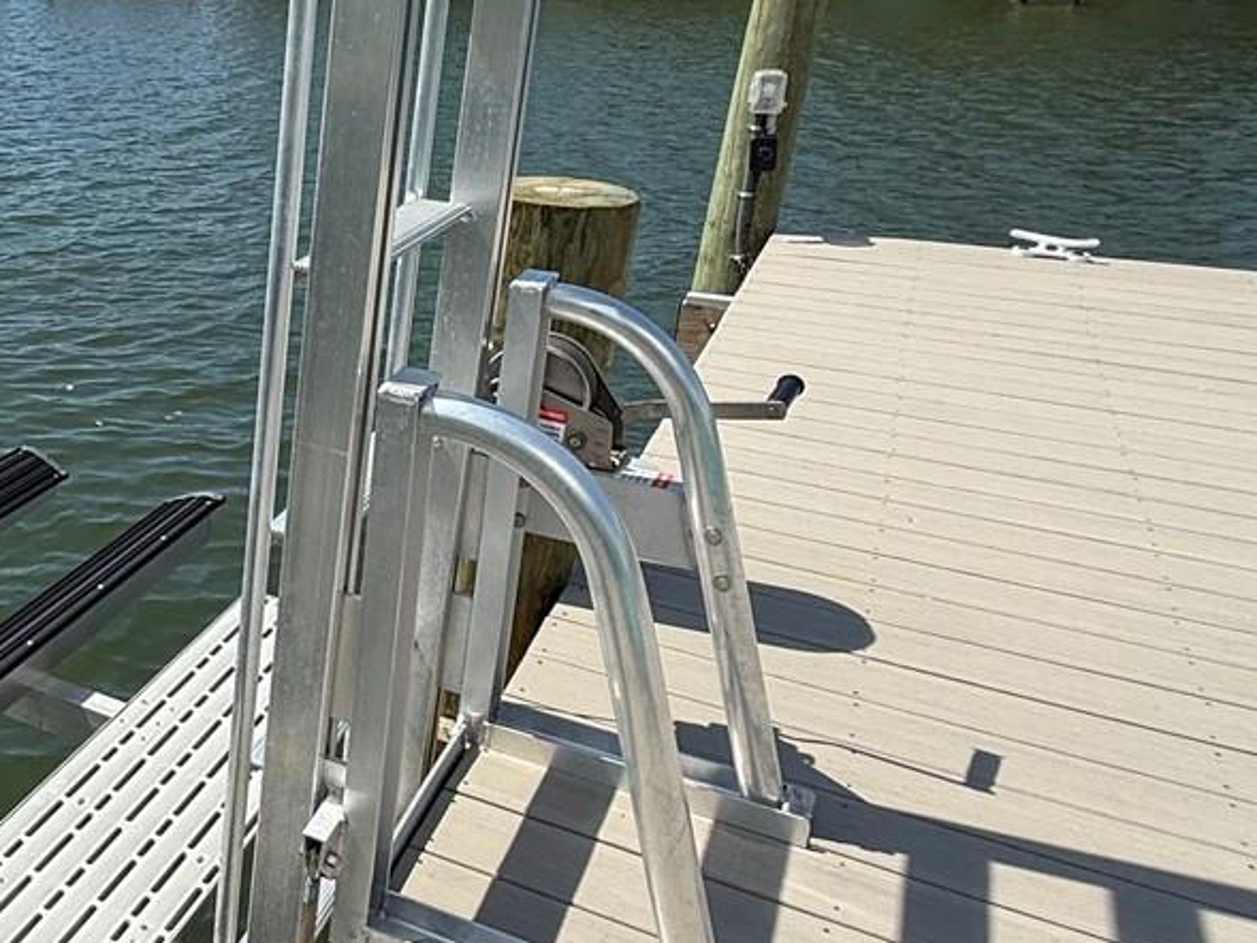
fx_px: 1380
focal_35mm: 38
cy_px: 375
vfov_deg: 37.6
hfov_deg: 40.9
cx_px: -75
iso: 50
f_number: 2.2
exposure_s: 1/1961
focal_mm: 2.22
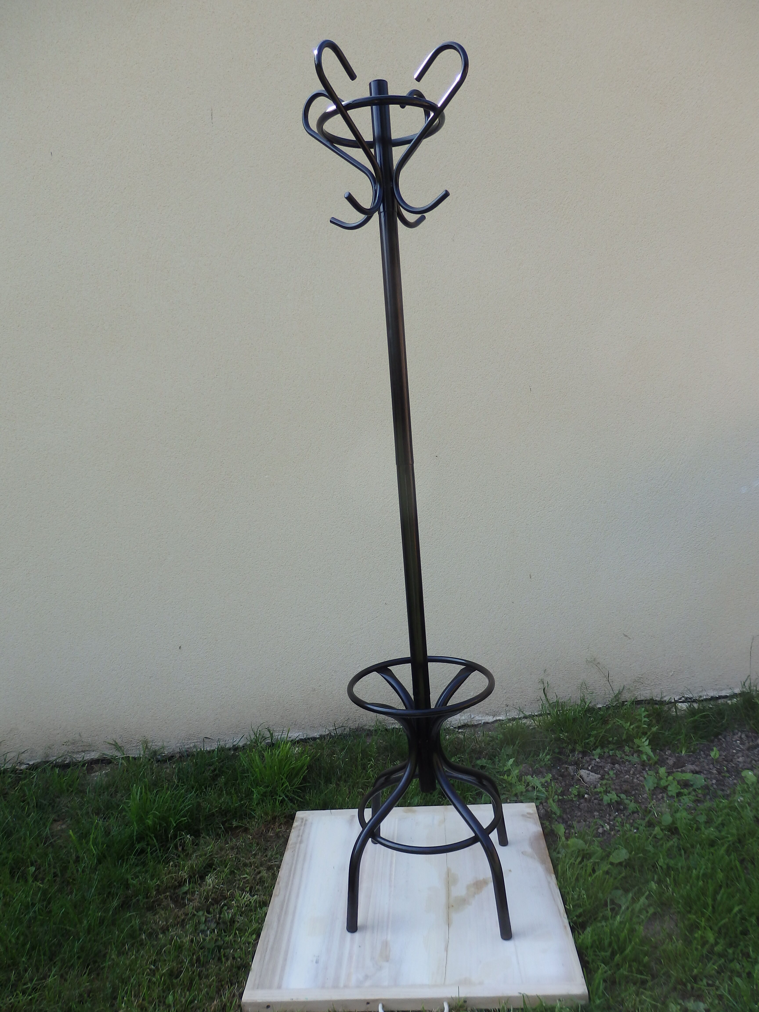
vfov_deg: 69.4
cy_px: 506
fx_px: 731
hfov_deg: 54.9
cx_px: 380
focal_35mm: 25
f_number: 3
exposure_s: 1/500
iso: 125
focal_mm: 4.5
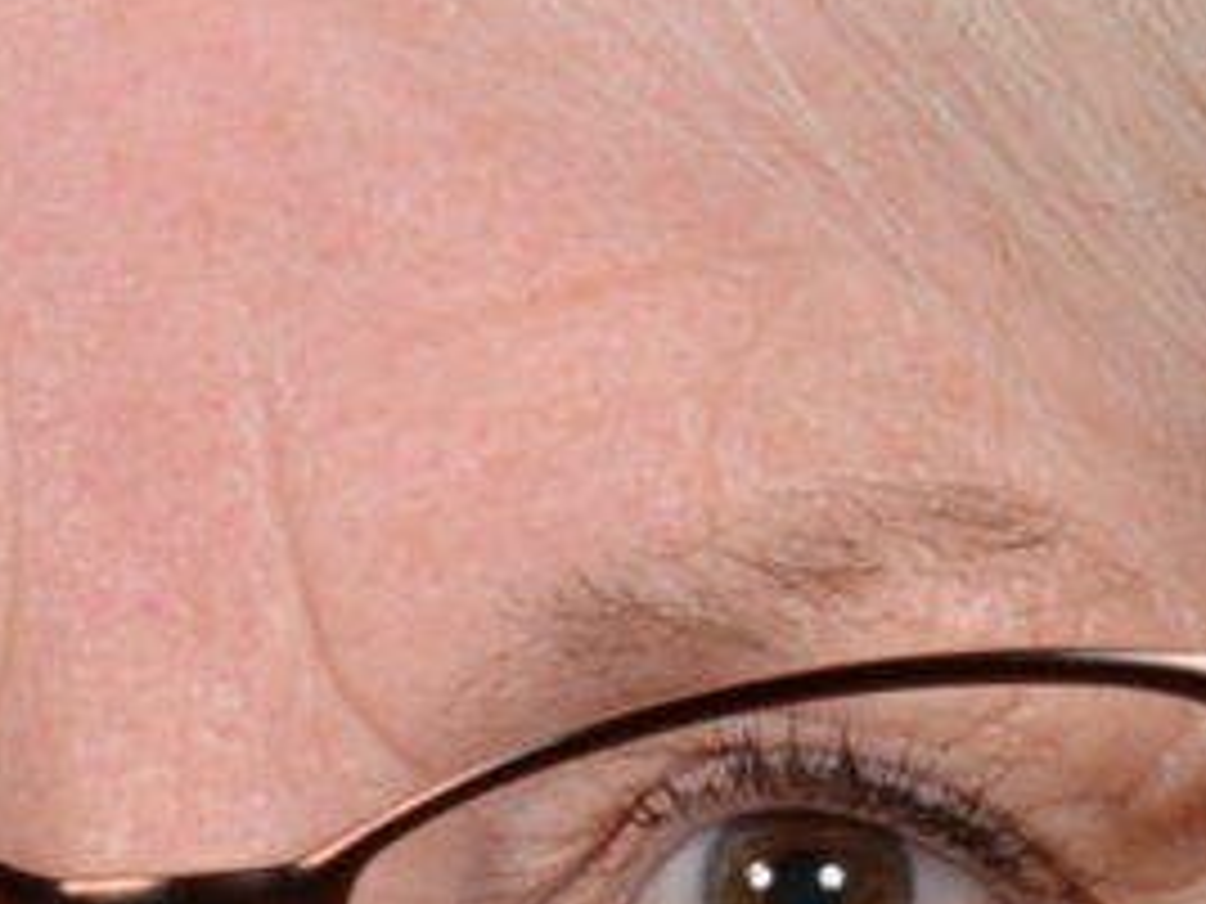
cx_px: 299
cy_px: 2752
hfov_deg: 1.8
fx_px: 38428
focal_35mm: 1103
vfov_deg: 1.3
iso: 100
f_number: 11
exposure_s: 1/160
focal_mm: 120
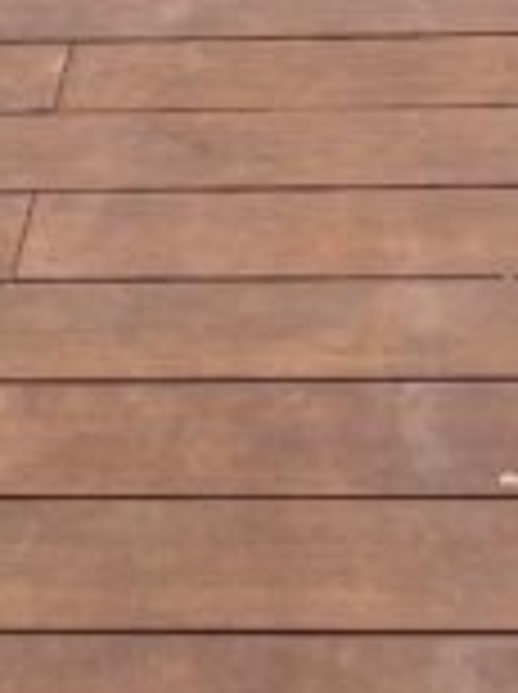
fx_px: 3061
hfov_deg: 9.7
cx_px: 275
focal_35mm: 153
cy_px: -360
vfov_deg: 12.3
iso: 25
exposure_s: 1/2936
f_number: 1.8
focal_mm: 5.4
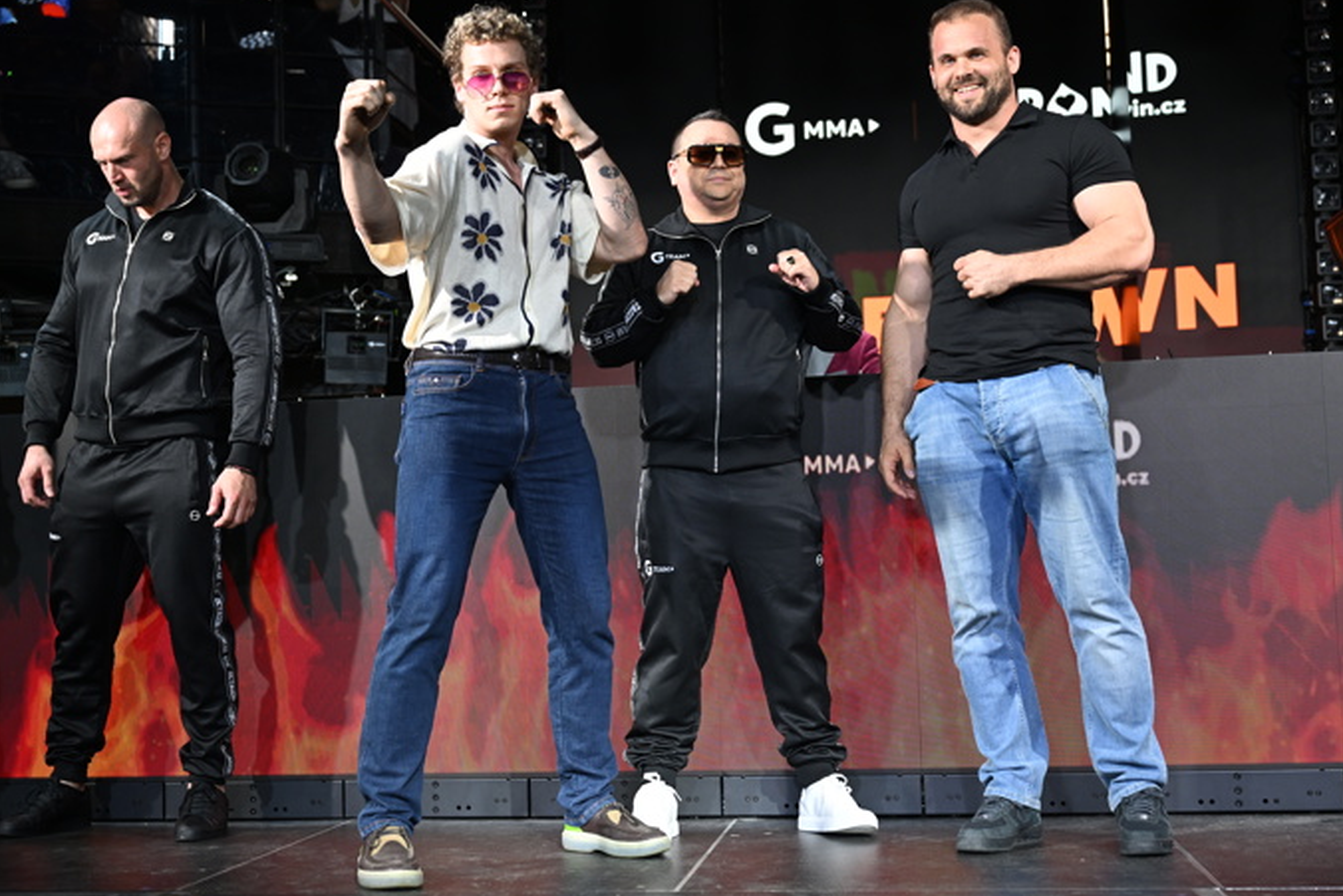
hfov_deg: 40.3
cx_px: 670
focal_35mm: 49
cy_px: 445
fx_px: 1828
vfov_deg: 27.5
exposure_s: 1/320
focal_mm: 48
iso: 1250
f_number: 3.5
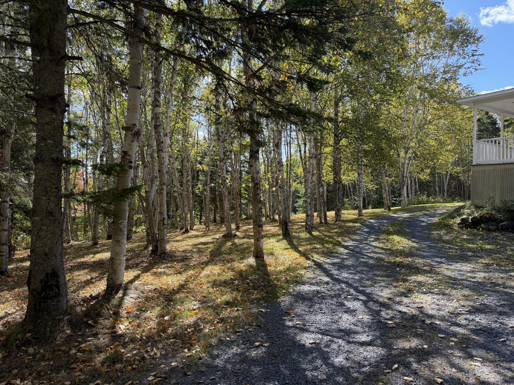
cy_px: 192
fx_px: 356
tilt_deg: -0.2
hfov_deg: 71.6
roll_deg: -0.1
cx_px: 257
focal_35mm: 24
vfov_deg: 56.8
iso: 100
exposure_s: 1/1122
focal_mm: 6.76
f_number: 1.78
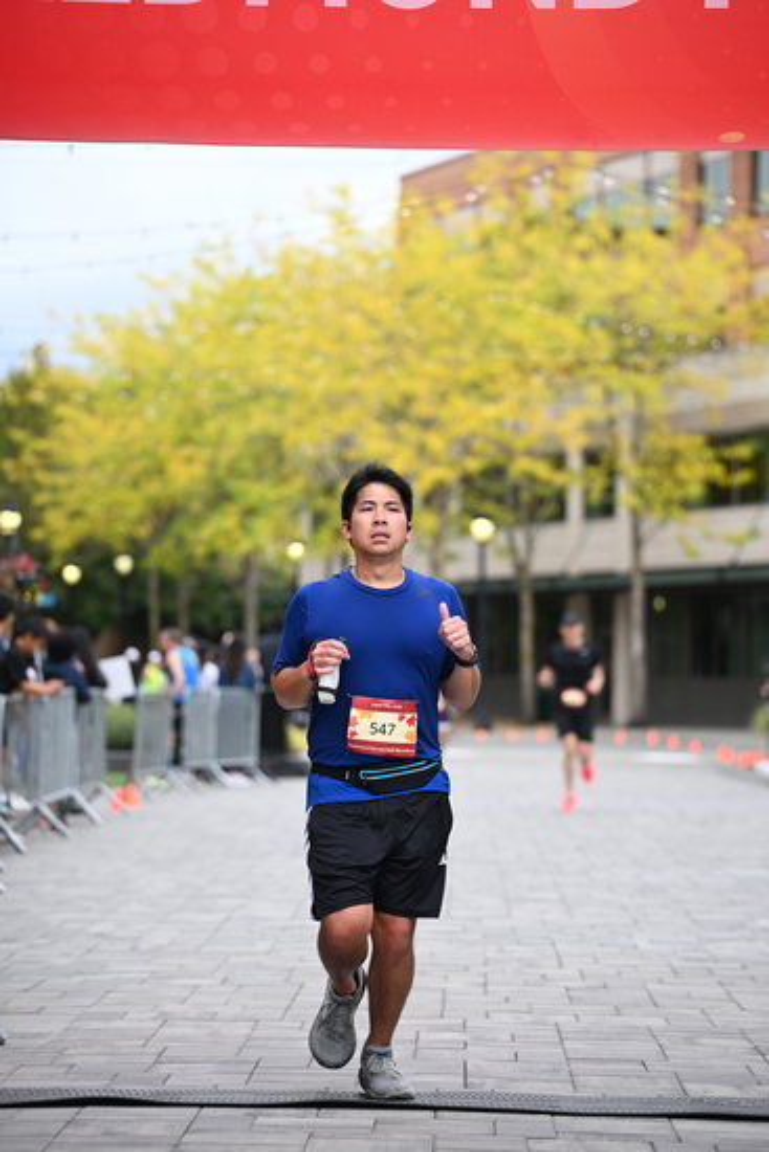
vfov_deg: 17.8
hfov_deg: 11.9
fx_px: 3682
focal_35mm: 115
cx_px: 384
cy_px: 576
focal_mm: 115
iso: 640
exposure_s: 1/2000
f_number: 2.8
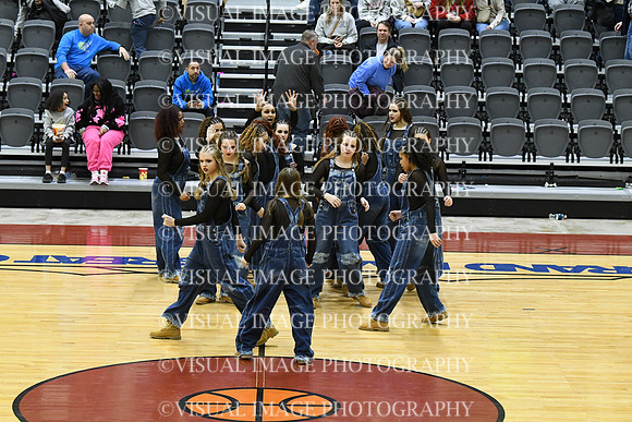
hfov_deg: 15.9
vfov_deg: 10.6
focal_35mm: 129
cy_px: 211
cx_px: 316
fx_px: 2265
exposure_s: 1/250
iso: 4000
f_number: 4
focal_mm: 86
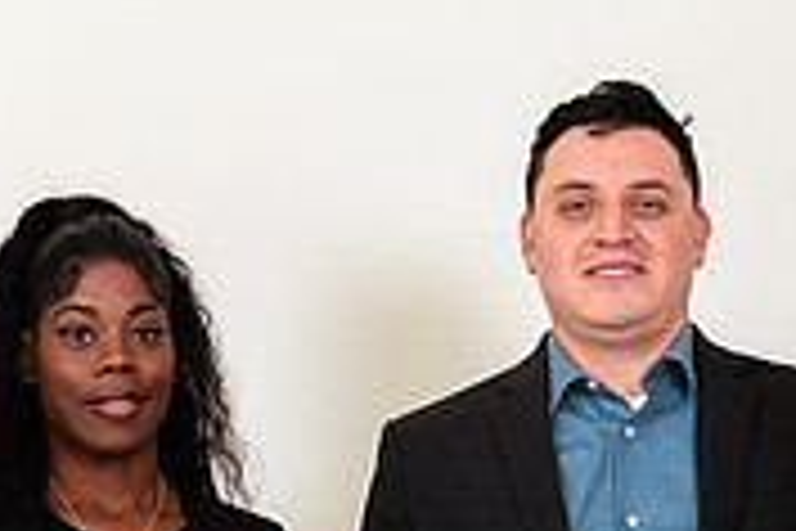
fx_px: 3184
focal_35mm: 144
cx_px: 346
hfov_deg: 14.2
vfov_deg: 9.2
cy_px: 821
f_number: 5.6
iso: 200
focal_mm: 44
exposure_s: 1/160
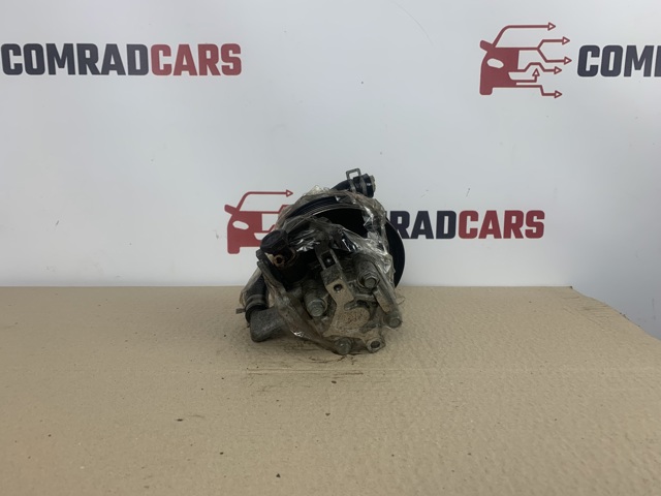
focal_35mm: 26
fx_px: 496
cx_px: 330
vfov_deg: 53.1
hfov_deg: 67.3
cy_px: 248
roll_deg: -0.5
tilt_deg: -10.0
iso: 32
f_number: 1.8
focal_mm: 4.25
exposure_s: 1/122
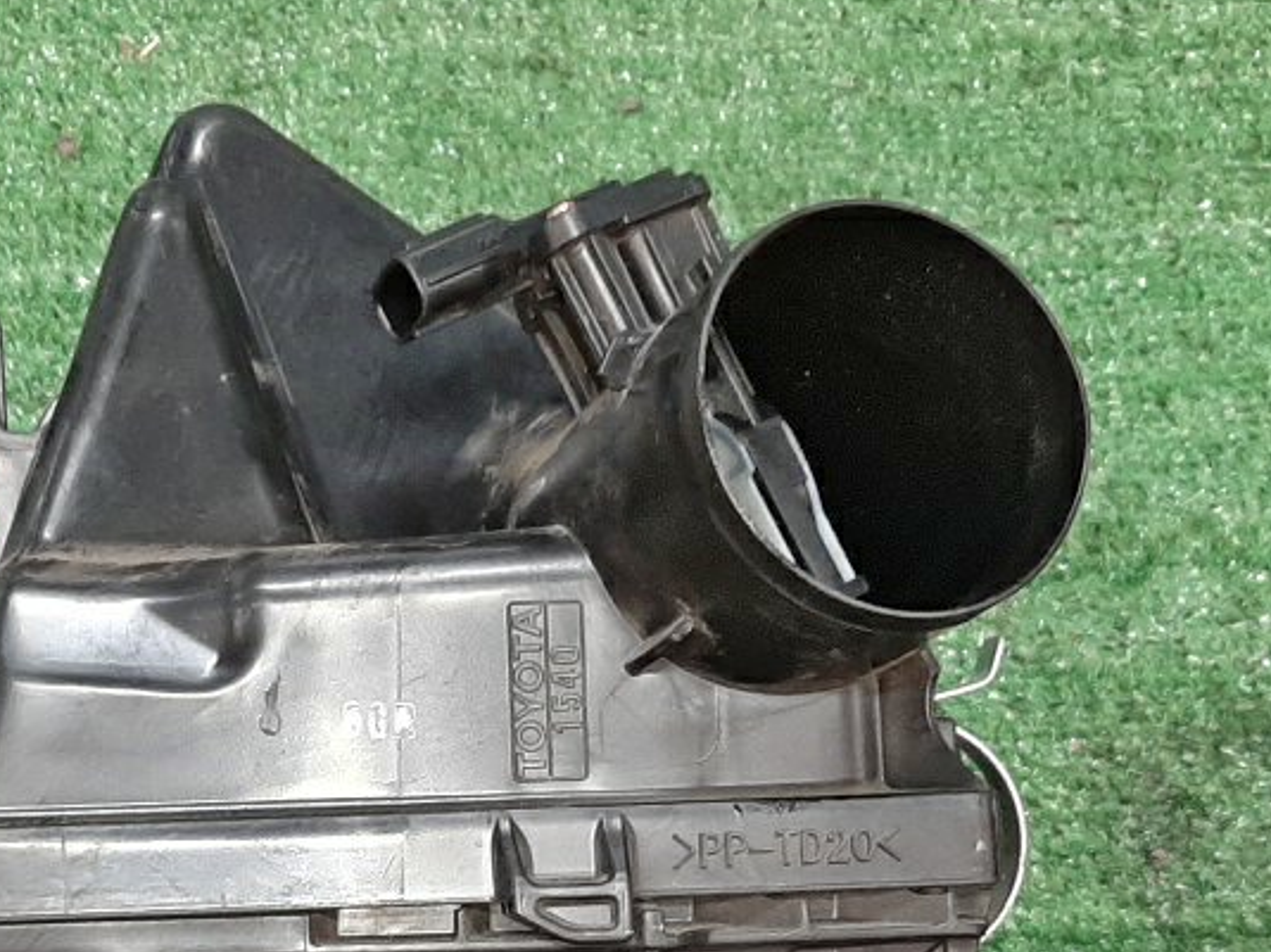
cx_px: 463
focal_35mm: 70
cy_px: 990
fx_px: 2570
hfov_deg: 27.7
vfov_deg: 20.2
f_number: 1.7
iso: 215
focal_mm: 3.93
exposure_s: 1/50
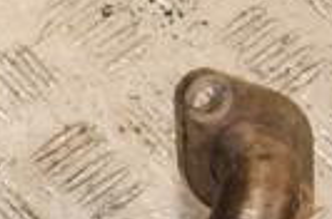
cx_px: -320
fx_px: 1748
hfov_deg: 10.1
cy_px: 324
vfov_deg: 7.1
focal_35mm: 190
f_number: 8
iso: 800
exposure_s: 1/200
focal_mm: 28
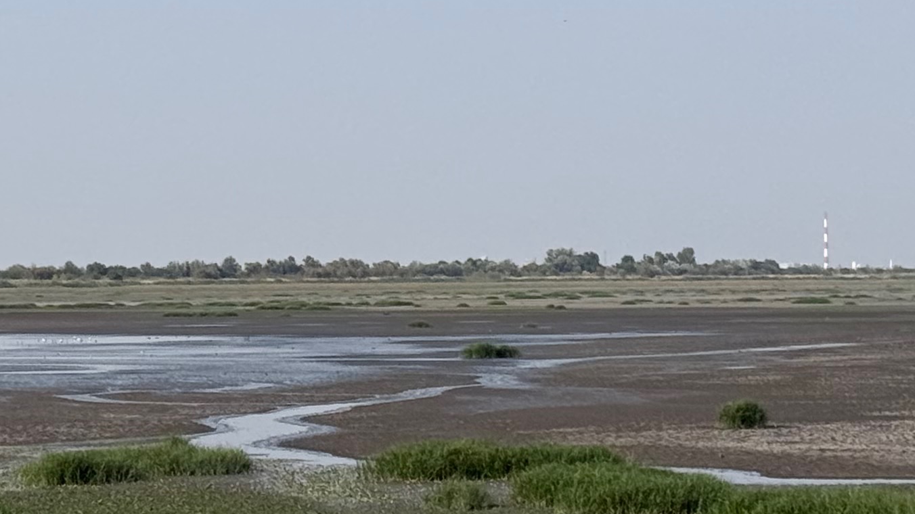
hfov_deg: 13.7
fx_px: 3784
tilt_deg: +3.4
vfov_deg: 7.7
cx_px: 227
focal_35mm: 156
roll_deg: +0.4
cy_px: 36
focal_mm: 6.76
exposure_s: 1/6536
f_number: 1.78
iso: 64
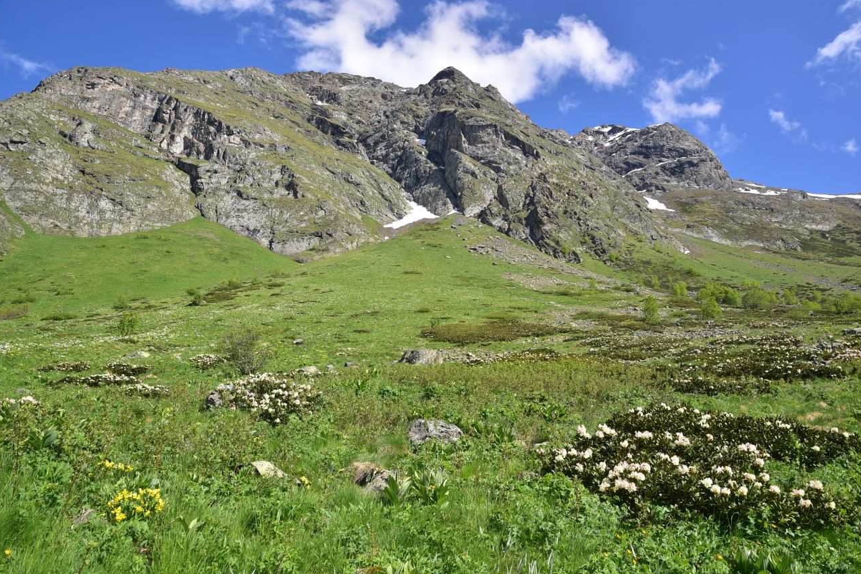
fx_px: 1220
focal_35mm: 51
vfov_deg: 26.5
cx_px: 432
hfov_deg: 38.9
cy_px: 283
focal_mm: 50
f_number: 9
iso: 100
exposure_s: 1/125
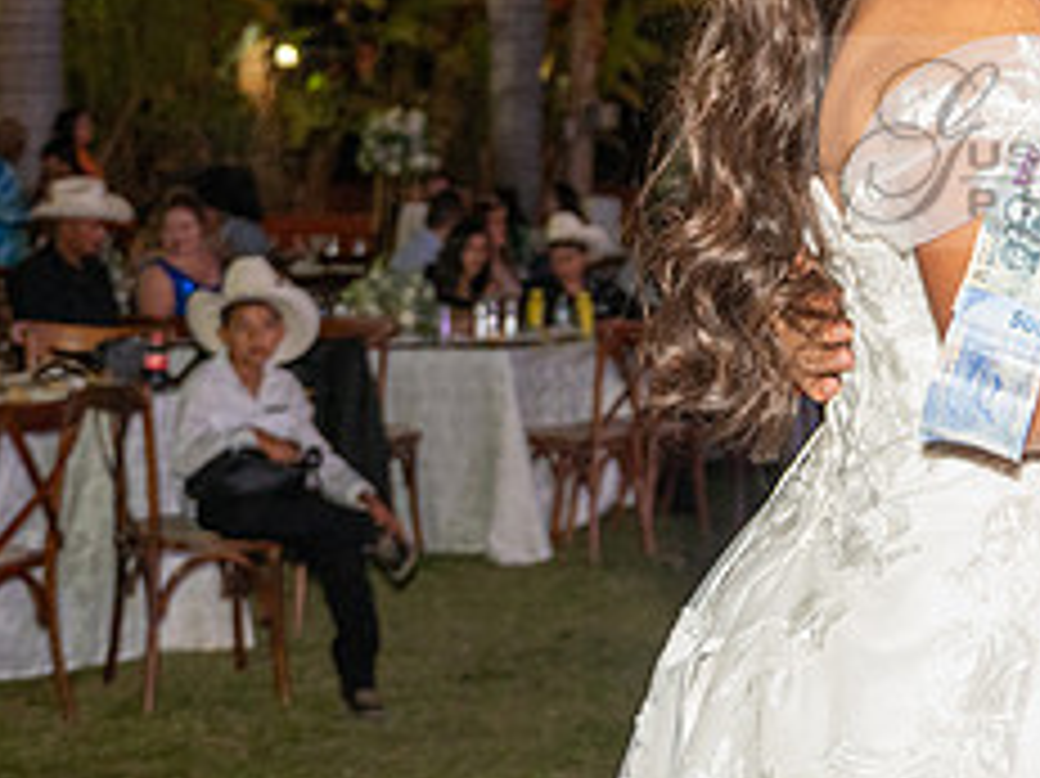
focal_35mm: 104
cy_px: 142
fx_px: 3123
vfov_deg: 14.1
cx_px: 1193
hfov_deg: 18.1
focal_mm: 43
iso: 2000
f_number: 5
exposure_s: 1/200
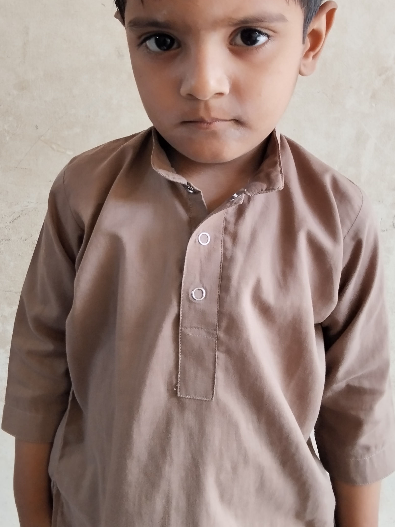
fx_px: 624
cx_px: 212
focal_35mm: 41
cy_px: 211
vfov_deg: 45.5
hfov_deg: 35.1
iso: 75
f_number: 2
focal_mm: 2.78
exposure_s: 1/120
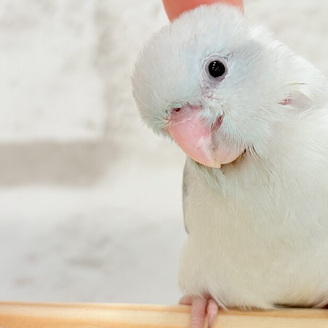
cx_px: 289
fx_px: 954
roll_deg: +0.8
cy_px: 112
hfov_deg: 19.2
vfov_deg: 19.5
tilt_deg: -5.8
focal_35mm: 89
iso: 32
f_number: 1.6
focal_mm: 5.96
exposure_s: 1/50
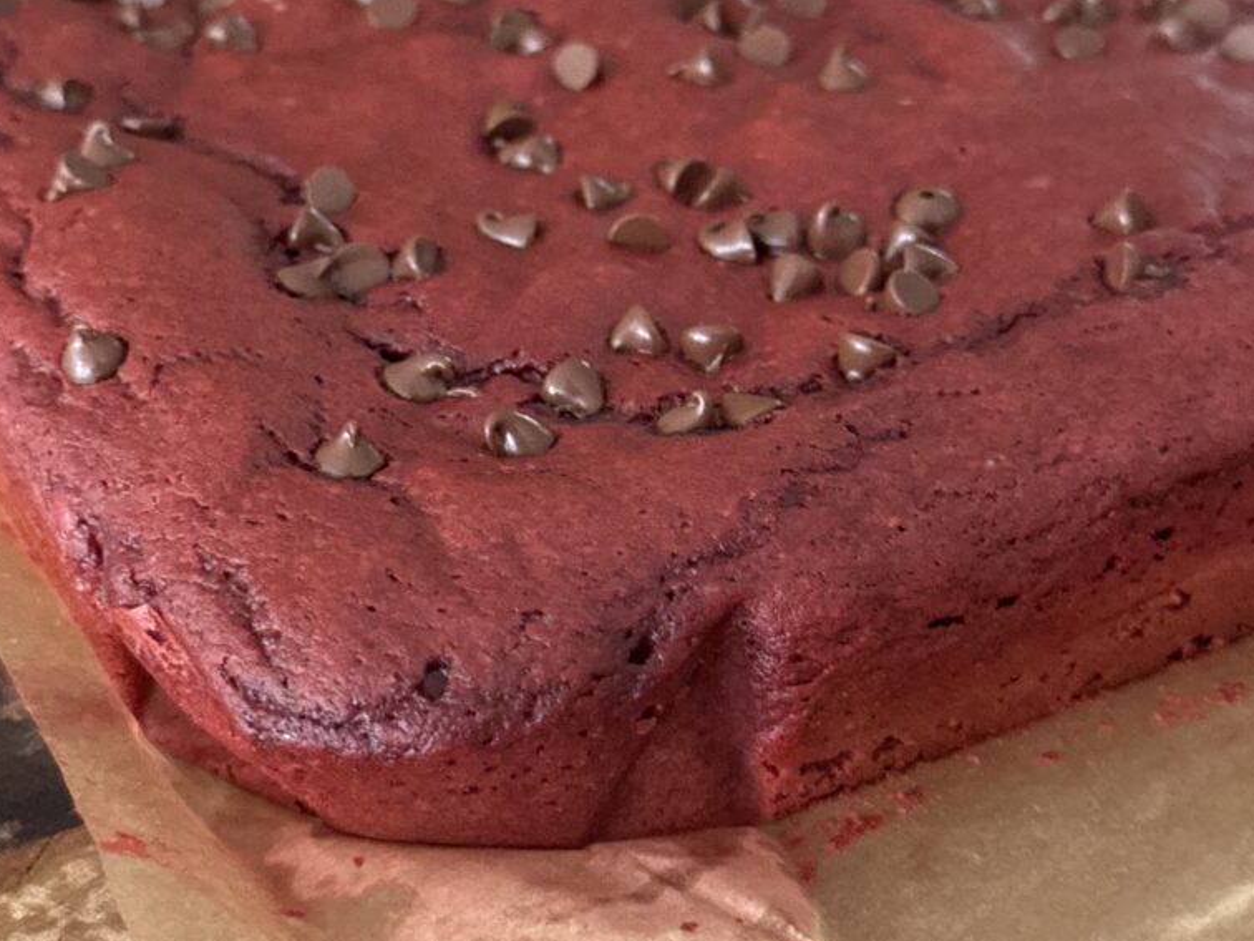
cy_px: 315
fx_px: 2355
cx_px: 625
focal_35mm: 65
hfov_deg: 29.8
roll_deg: -1.5
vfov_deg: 22.5
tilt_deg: -28.6
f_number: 1.78
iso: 500
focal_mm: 6.76
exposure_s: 1/38
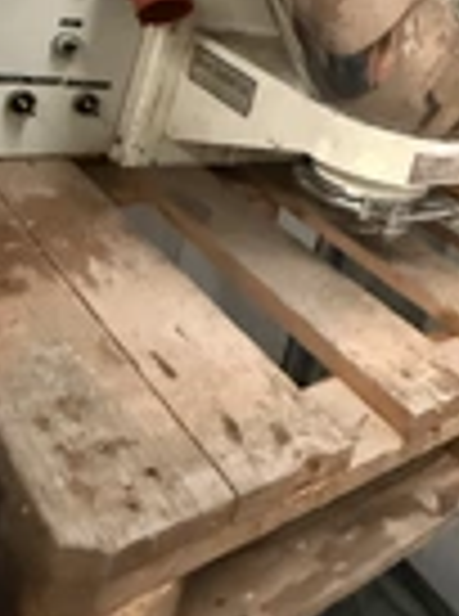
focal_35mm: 41
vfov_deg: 40.8
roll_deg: -16.8
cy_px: 18
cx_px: 526
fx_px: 728
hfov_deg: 30.6
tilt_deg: -1.7
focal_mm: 2.22
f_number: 2.2
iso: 1250
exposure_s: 1/60
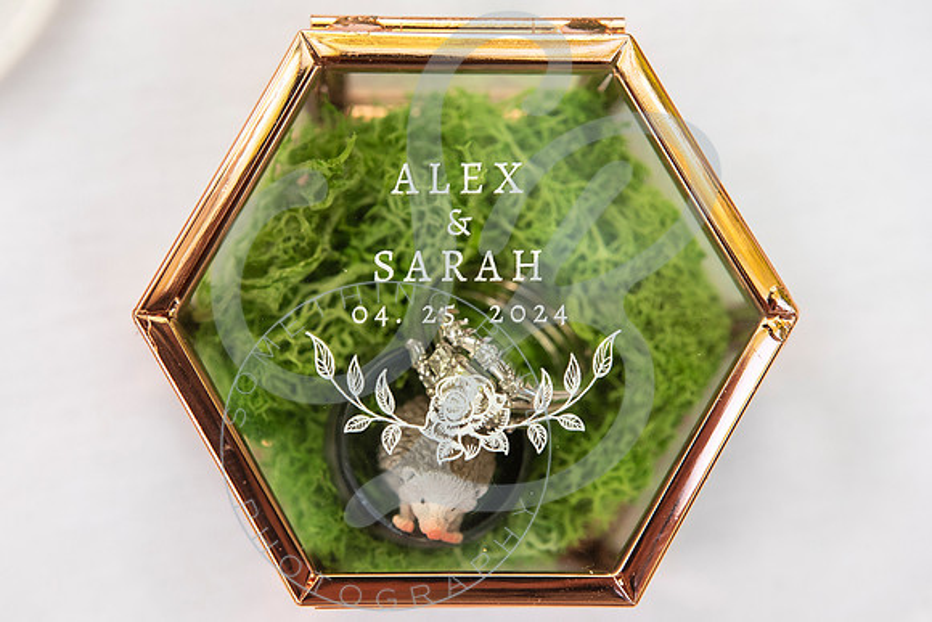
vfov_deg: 21.3
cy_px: 300
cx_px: 441
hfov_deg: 31.4
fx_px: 1657
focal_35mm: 64
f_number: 7.1
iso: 800
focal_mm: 60
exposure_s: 1/320
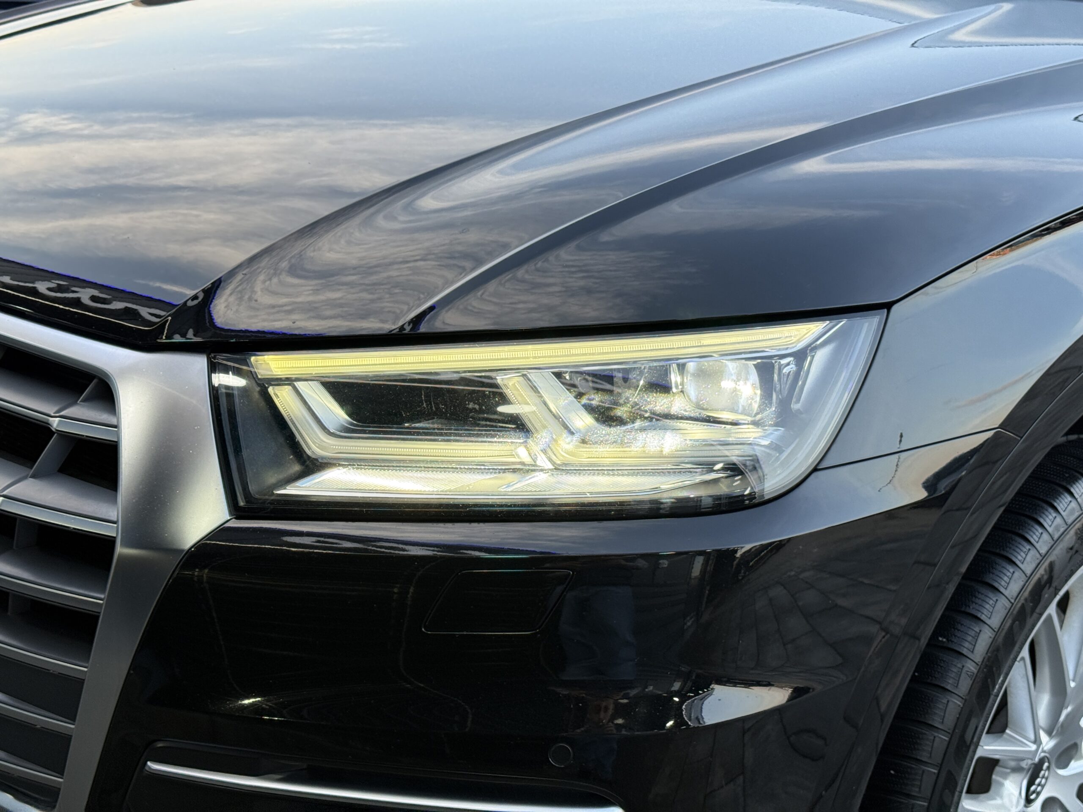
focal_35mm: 48
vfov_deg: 30.3
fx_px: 1502
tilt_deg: -17.7
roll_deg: -1.9
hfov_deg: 39.7
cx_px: 542
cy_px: 406
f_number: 1.78
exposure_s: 1/190
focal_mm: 6.76
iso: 64
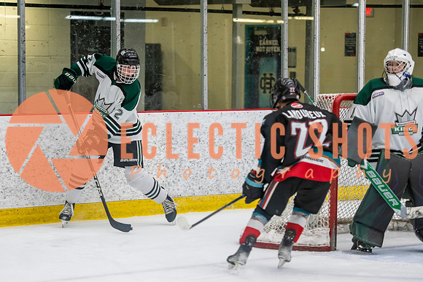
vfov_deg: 8.1
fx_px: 1992
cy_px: 141
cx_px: 136
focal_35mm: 170
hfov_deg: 12.1
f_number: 3.2
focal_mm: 120
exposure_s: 1/640
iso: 2000
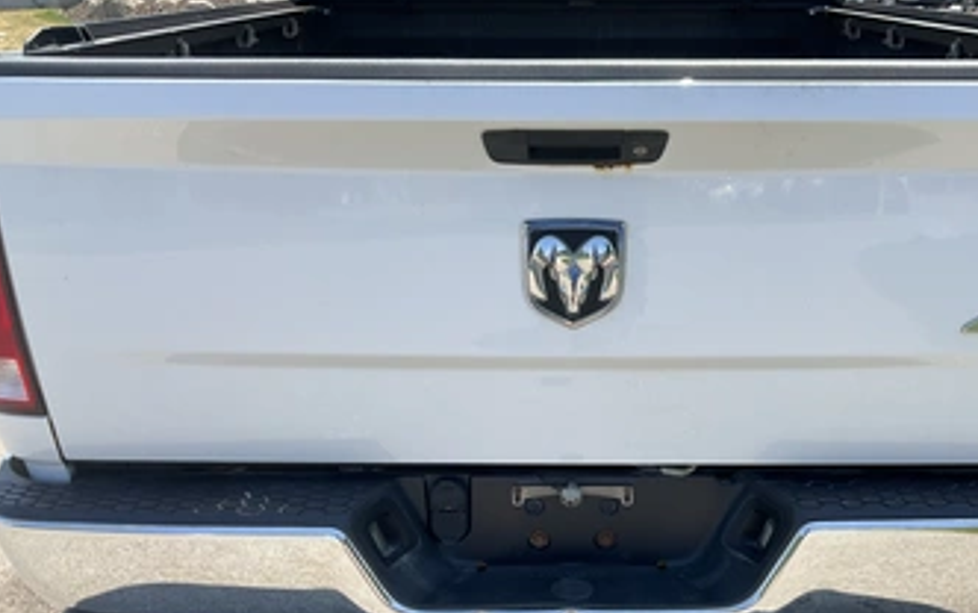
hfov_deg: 52.5
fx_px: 987
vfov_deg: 34.0
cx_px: 566
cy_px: 433
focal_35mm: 37
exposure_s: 1/855
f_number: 1.8
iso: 25
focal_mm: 3
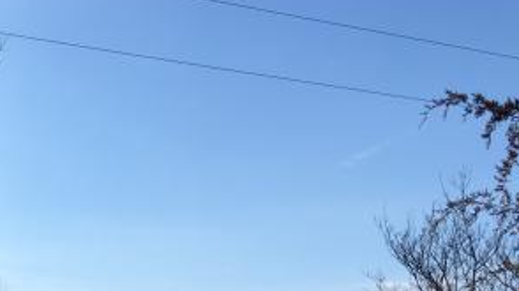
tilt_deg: -0.9
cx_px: -62
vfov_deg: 13.0
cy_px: 481
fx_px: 1183
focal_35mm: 86
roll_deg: +0.1
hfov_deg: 23.2
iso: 25
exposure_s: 1/2024
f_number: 2.2
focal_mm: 4.15
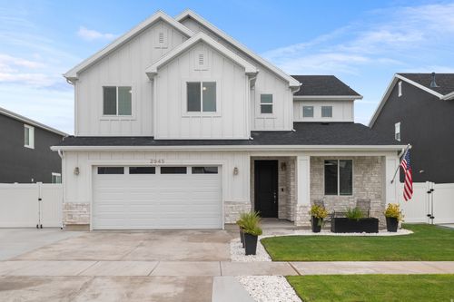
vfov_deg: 43.6
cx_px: 227
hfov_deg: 61.9
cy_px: 151
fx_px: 378
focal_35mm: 30
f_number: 8
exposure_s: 1/400
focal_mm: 30
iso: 1600
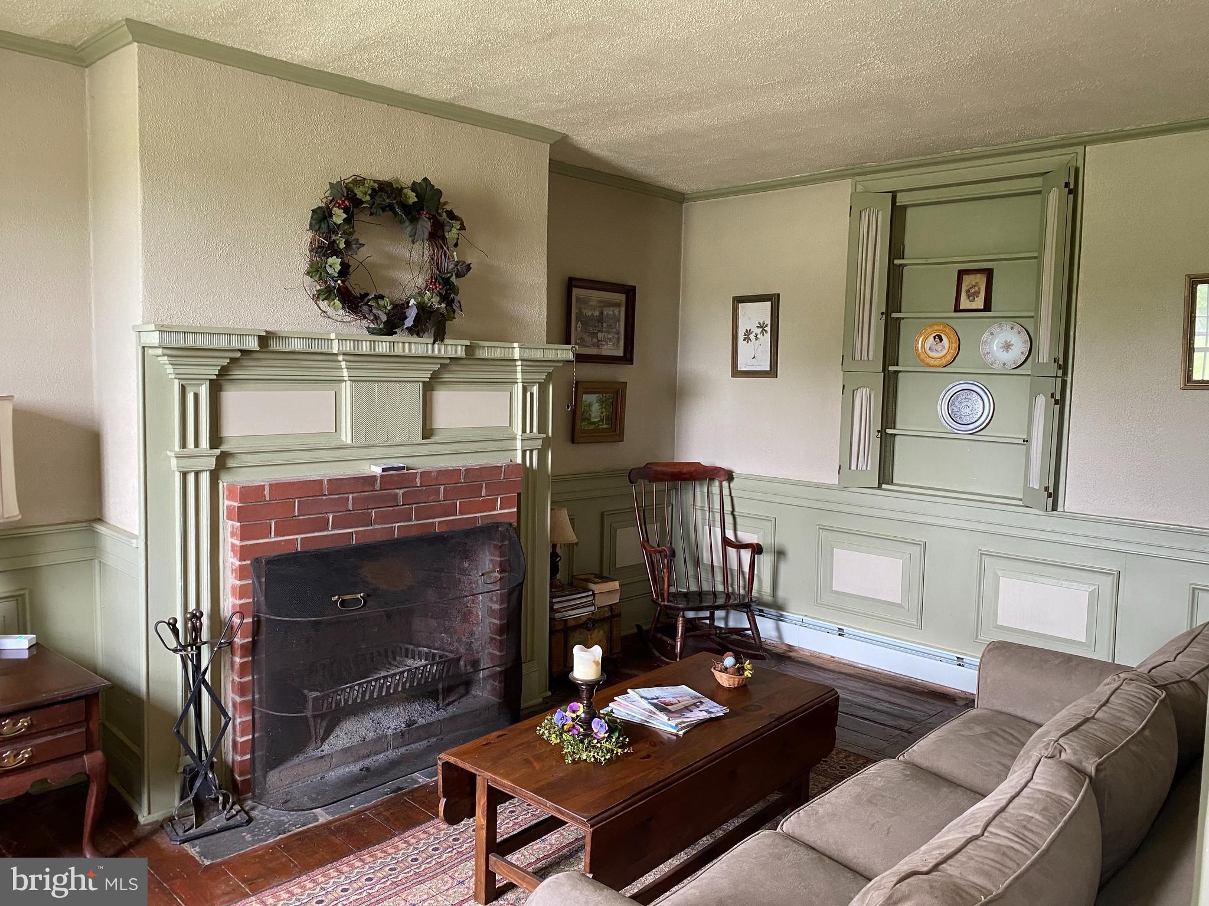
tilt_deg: -4.8
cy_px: 453
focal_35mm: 26
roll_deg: -0.7
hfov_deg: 67.3
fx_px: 908
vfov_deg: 53.1
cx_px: 604
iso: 200
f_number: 1.8
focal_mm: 4.25
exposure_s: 1/60
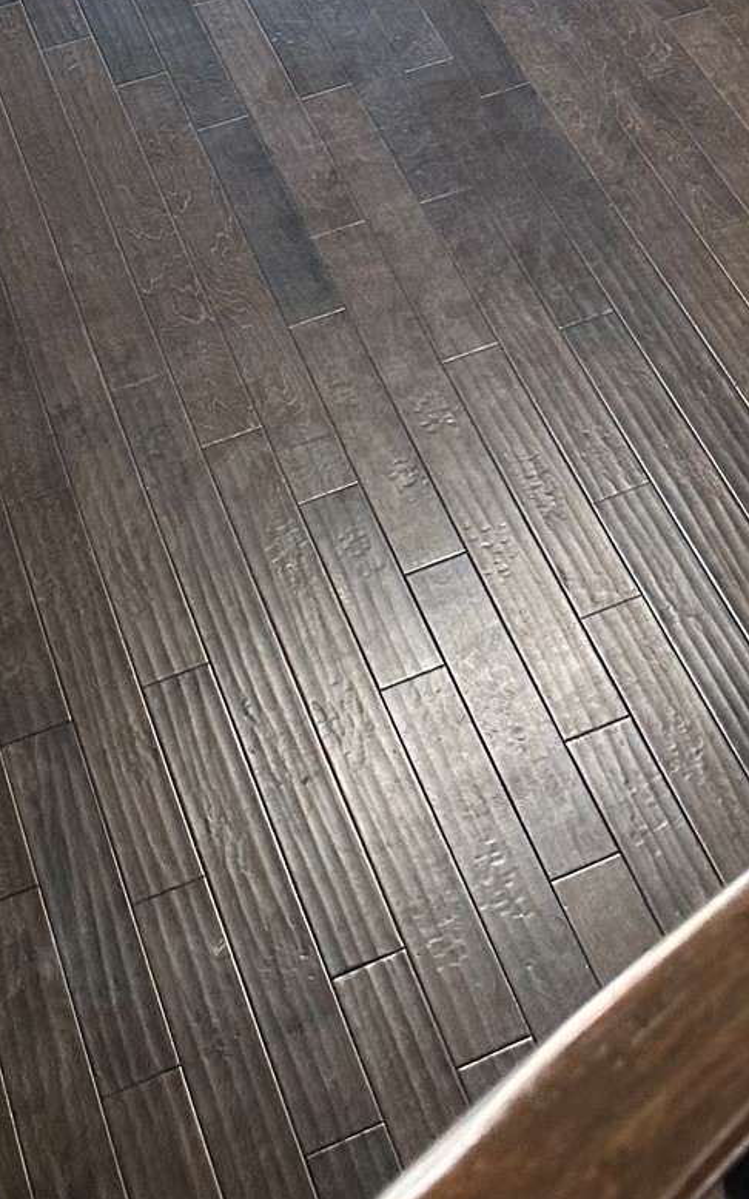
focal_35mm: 67
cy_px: -339
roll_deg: +3.0
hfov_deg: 19.4
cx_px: 308
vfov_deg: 26.3
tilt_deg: -32.7
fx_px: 2189
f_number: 1.78
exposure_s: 1/60
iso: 250
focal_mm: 6.86
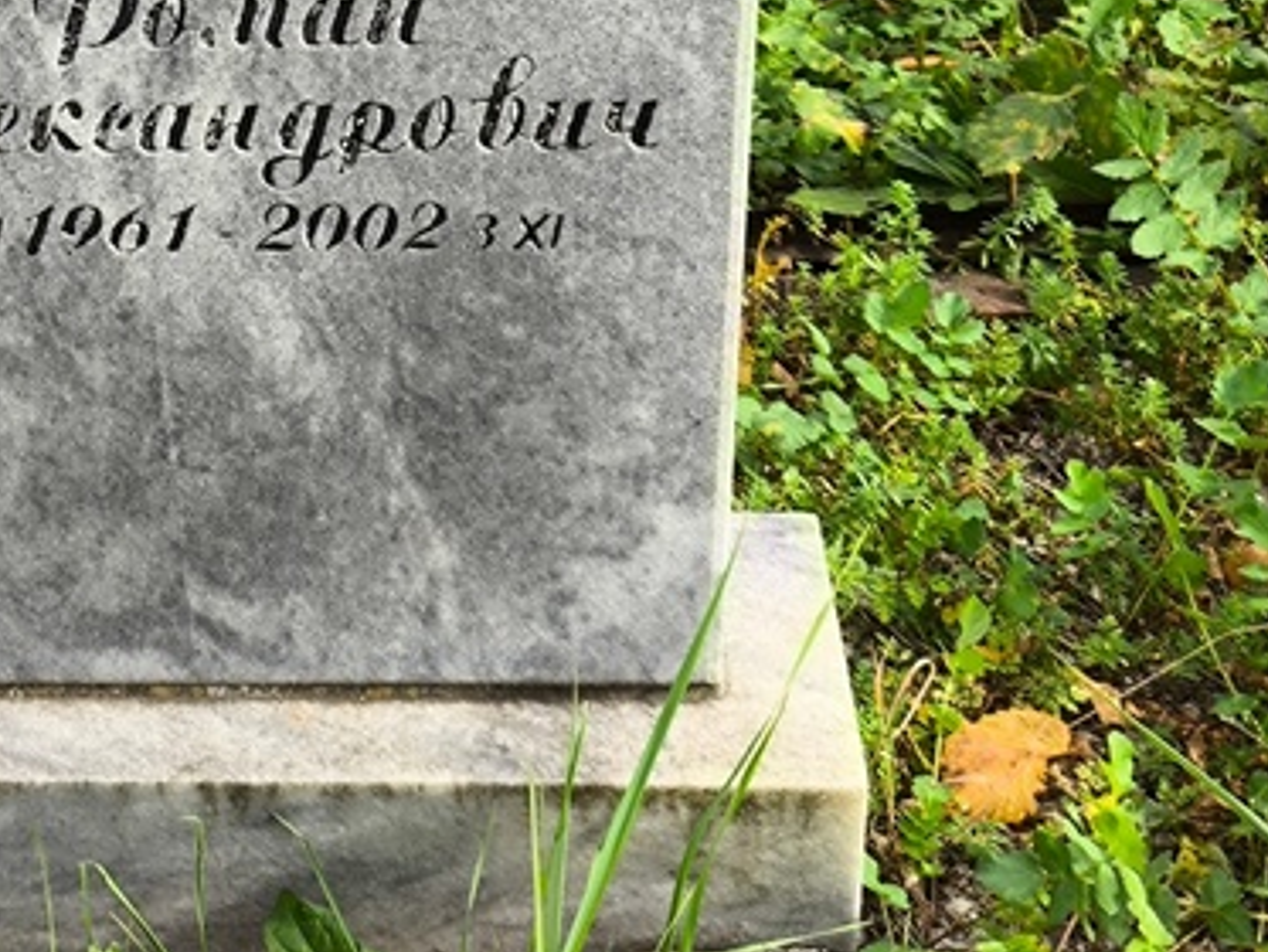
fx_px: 3921
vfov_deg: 13.7
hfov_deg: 17.9
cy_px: 34
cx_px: 15
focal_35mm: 107
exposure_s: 1/345
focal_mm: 4.71
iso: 50
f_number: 1.7
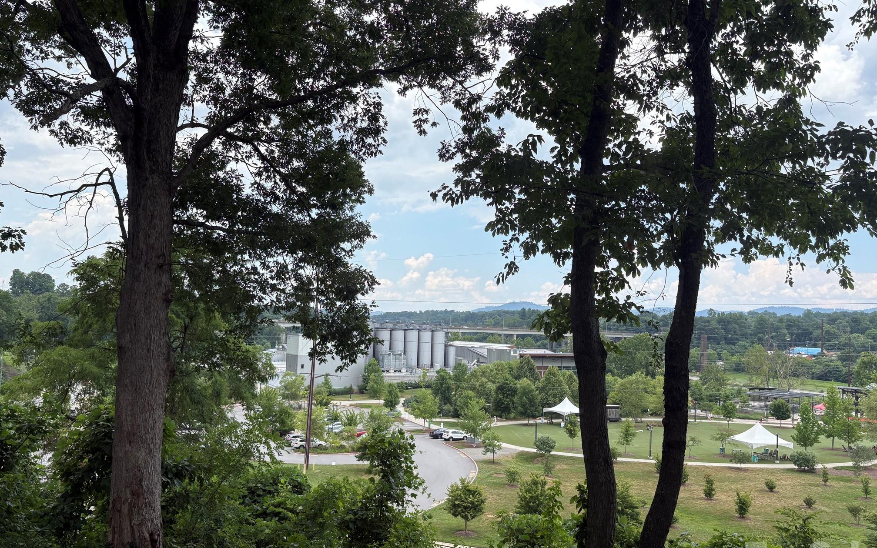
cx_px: 438
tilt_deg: +2.1
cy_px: 293
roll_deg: -1.1
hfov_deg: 66.5
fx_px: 669
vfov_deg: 44.5
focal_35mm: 28
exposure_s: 1/1517
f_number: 1.6
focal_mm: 5.96
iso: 50
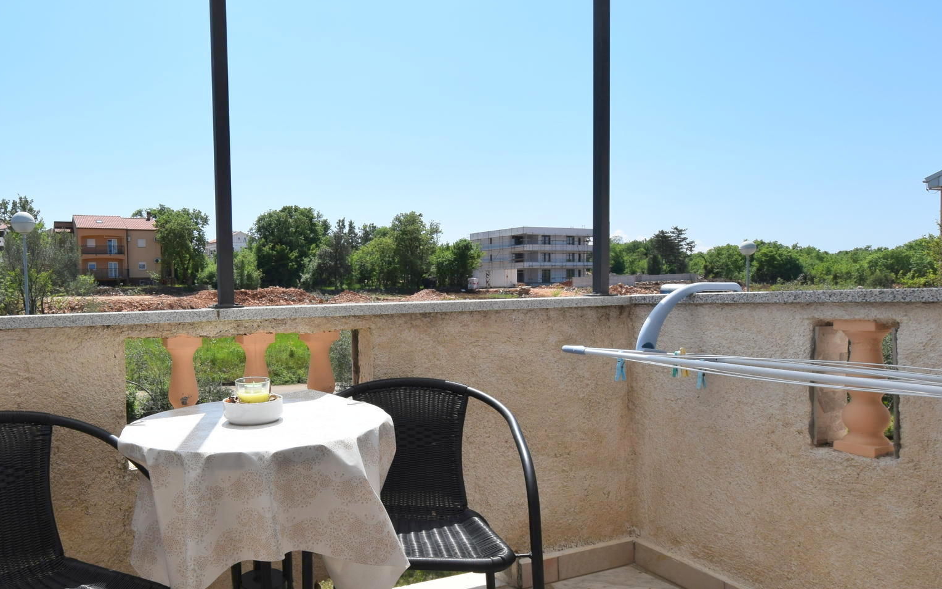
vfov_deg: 51.1
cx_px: 291
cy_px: 299
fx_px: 616
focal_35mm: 24
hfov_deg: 71.9
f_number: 10
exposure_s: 1/400
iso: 200
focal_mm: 10
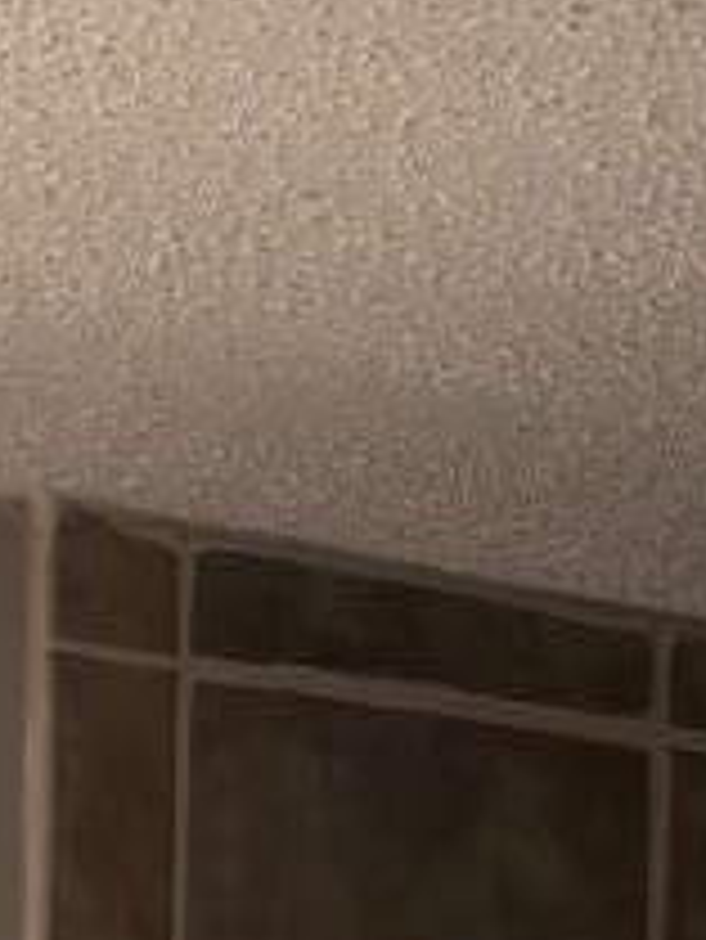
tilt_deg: -8.6
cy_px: 2591
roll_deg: -1.7
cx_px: -279
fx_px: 4999
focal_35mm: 184
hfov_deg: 8.0
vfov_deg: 9.1
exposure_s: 1/123
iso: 160
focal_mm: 6.76
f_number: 1.78
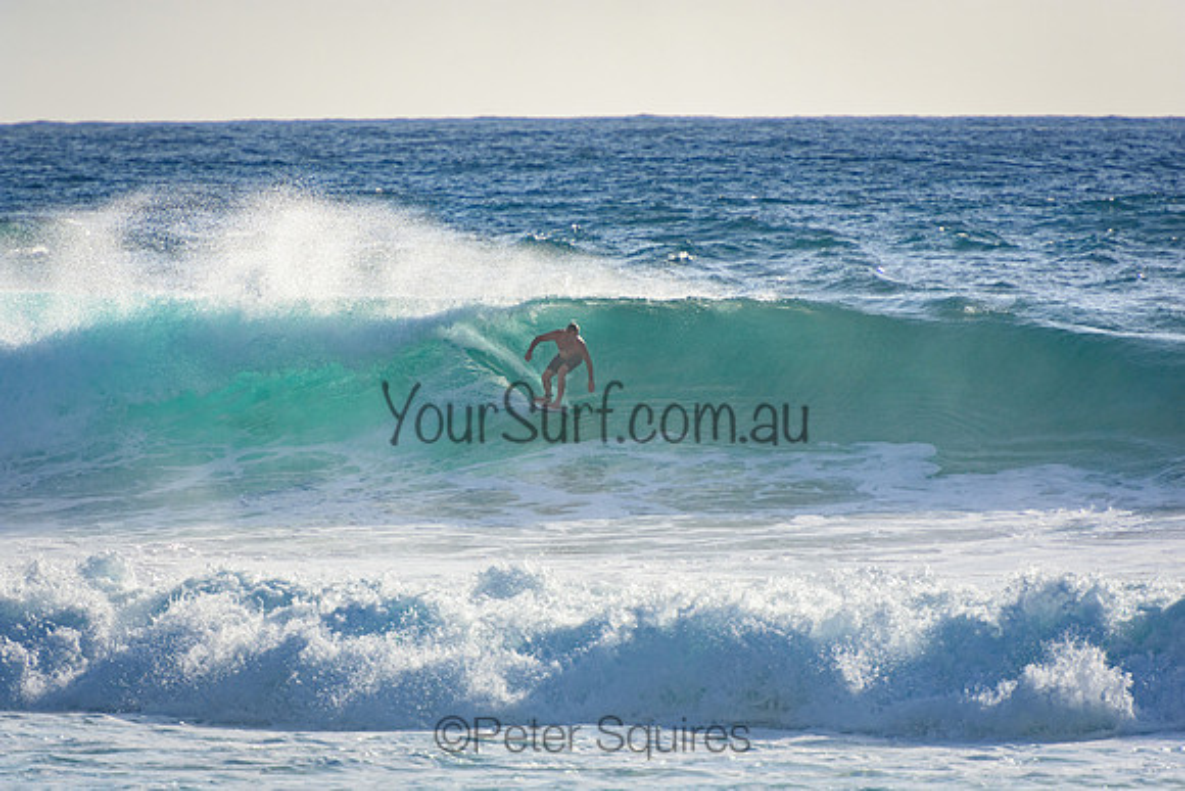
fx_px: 19260
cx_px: 592
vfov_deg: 2.4
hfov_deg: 3.5
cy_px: 396
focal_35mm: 585
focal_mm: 390
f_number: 5.6
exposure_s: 1/2000
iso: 280
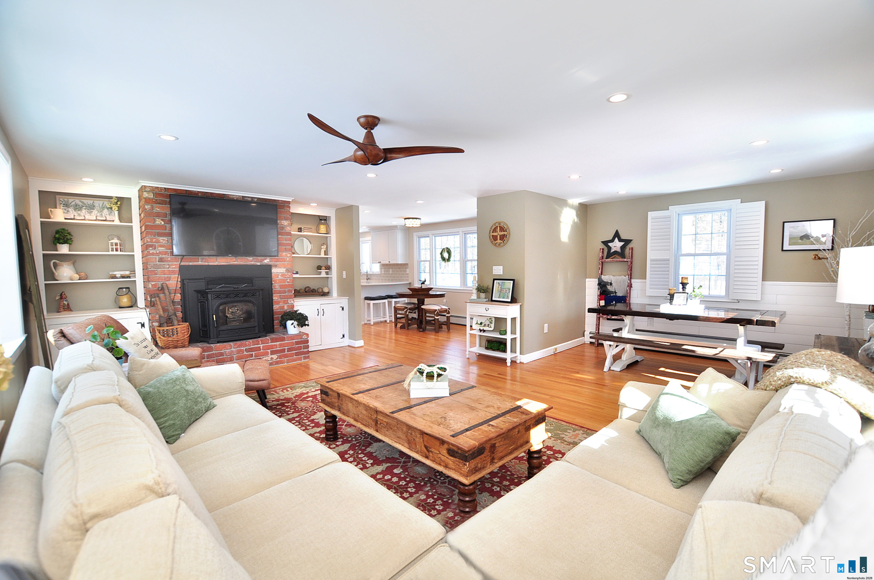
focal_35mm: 15
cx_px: 437
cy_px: 290
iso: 250
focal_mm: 10
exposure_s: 1/60
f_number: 5
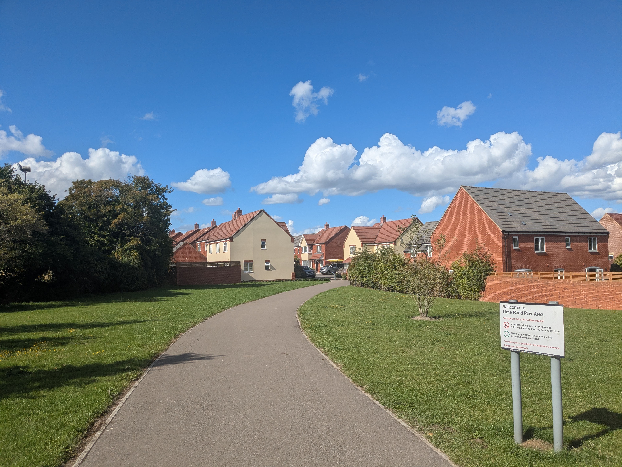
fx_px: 485
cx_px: 311
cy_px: 234
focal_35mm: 27
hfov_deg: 65.3
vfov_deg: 51.4
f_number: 1.73
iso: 58
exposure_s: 1/5848
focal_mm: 4.38
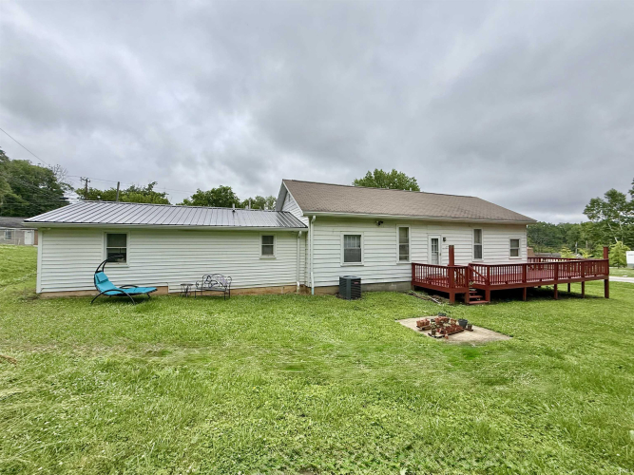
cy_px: 238
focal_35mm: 14
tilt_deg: +1.7
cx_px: 317
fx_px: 256
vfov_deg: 85.7
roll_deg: -0.4
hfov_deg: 102.1
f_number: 2.2
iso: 50
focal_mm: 2.22
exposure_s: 1/1848
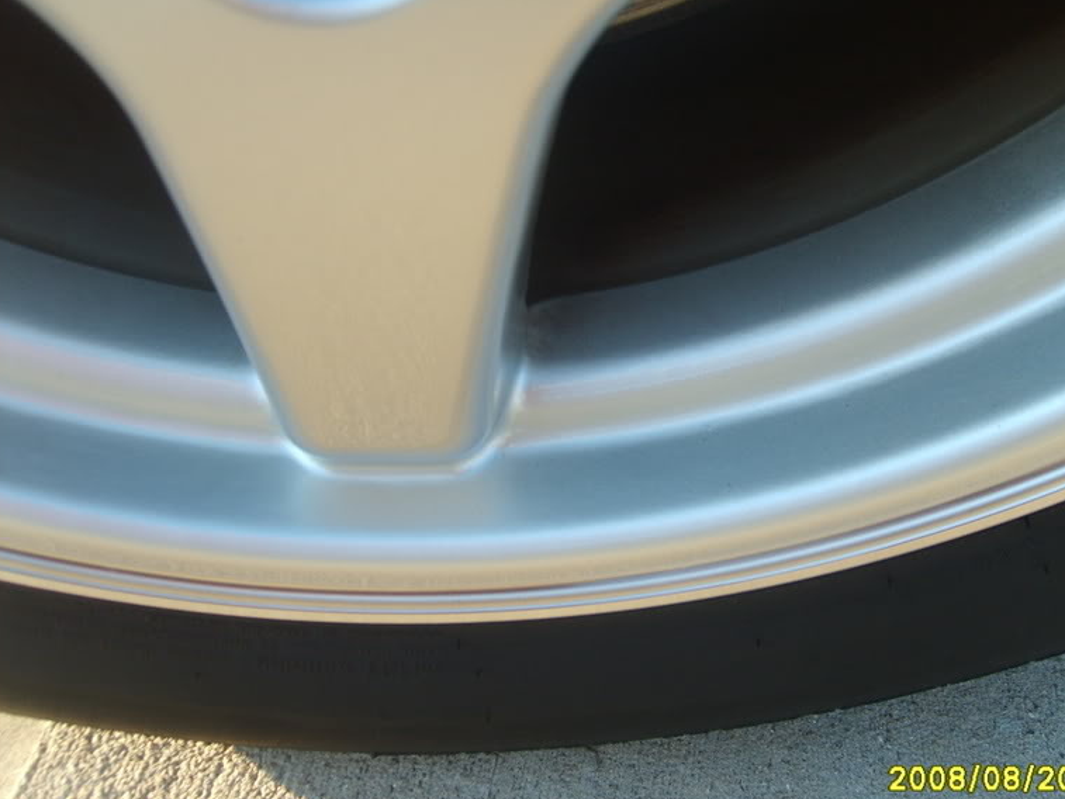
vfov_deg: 38.7
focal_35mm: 37
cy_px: 408
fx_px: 1139
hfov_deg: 50.1
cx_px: 550
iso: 50
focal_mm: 5.8
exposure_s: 1/125
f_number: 2.8
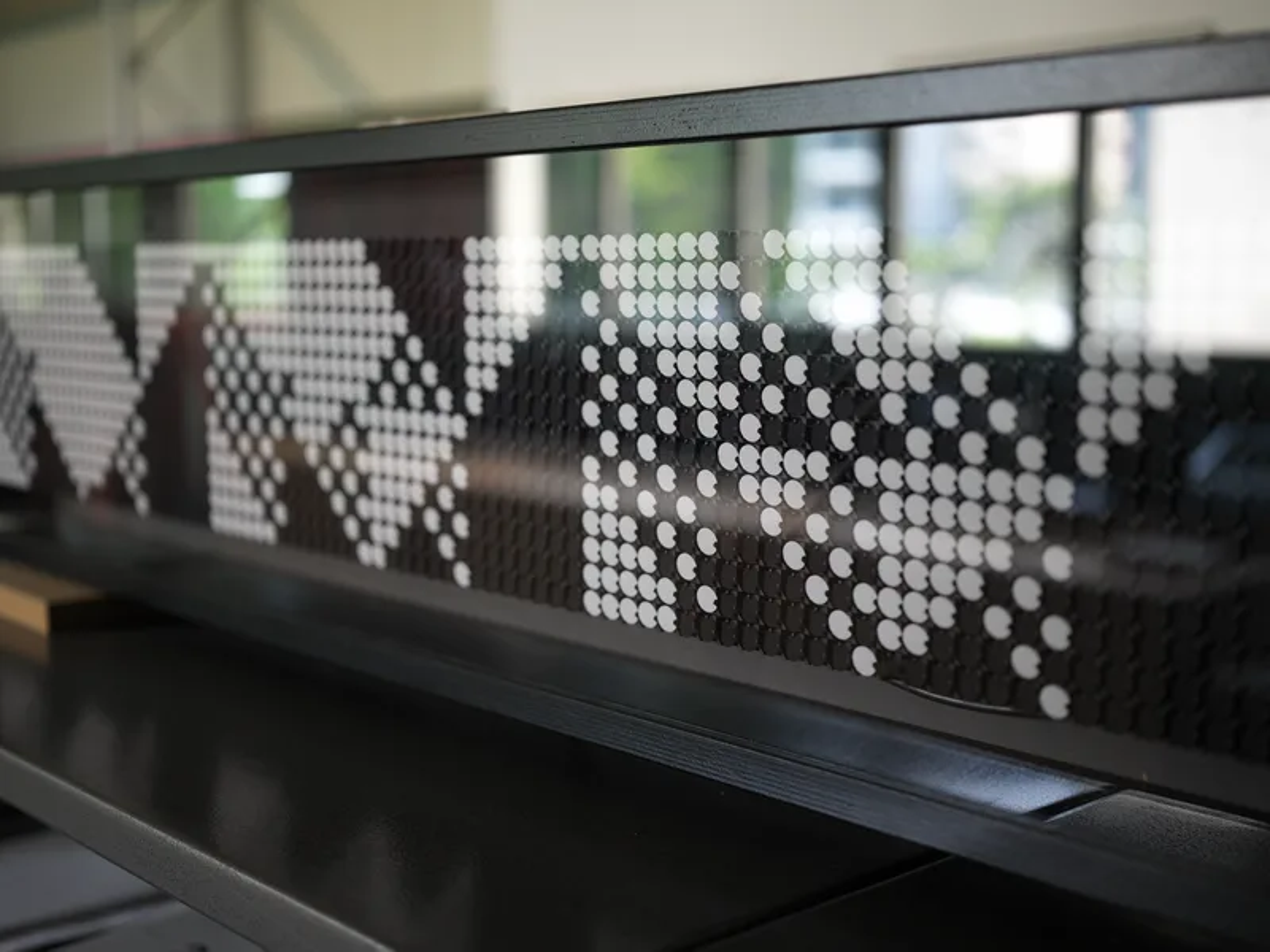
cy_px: 476
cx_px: 635
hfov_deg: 43.9
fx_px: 1578
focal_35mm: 43
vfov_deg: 33.6
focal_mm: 55
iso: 400
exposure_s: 1/60
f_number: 2.5
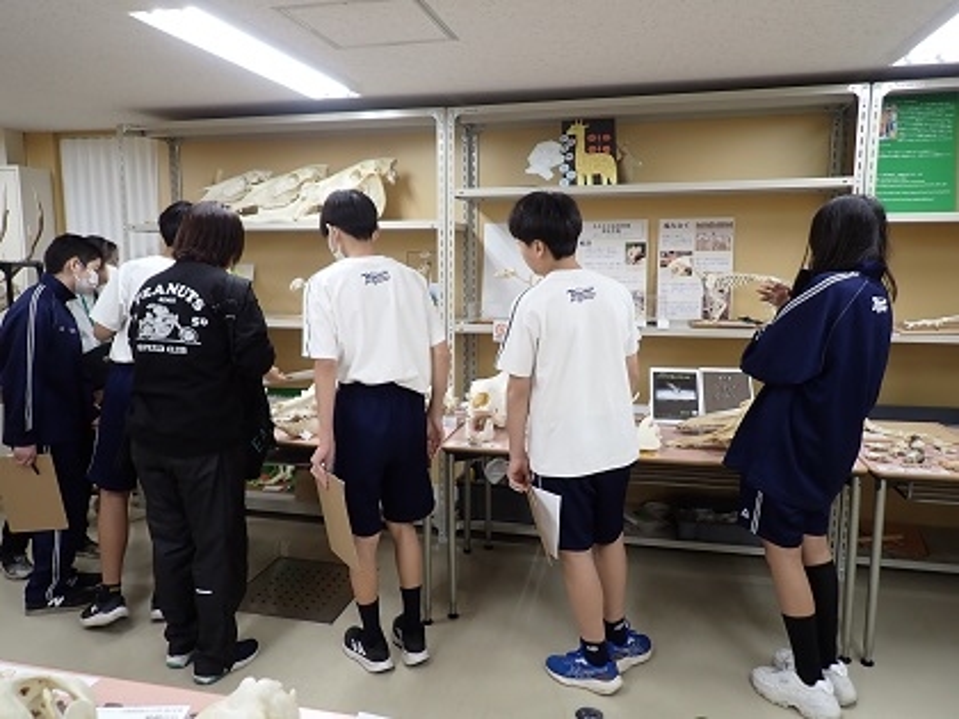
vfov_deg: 54.9
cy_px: 360
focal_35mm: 25
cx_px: 480
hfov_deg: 69.4
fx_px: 693
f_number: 2
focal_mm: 4.5
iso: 160
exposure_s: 1/125
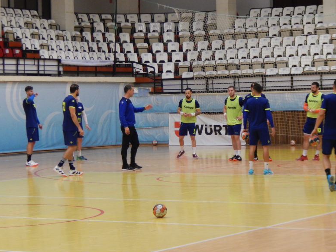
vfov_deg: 12.0
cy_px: 133
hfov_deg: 15.9
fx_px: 1204
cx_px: 158
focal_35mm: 124
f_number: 4.4
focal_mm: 16.6
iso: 280
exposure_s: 1/30
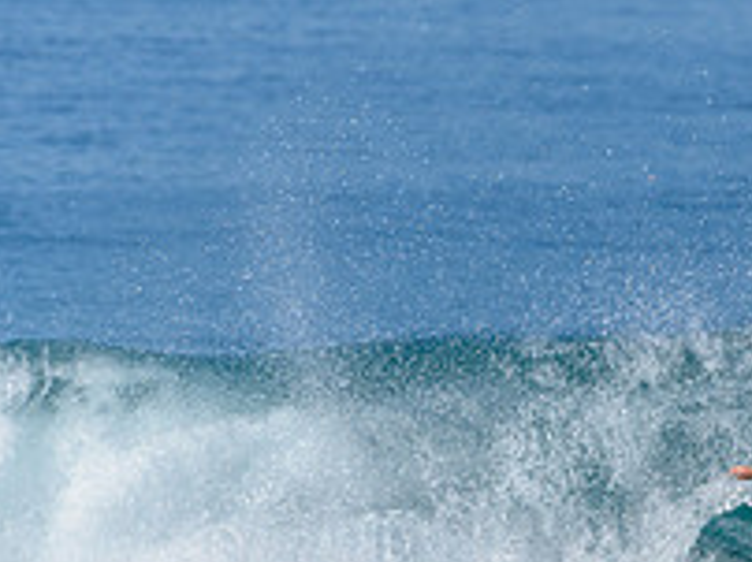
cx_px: 864
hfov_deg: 1.4
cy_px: 627
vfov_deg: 1.1
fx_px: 29987
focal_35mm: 1382
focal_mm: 500
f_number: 5.6
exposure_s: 1/2000
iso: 180
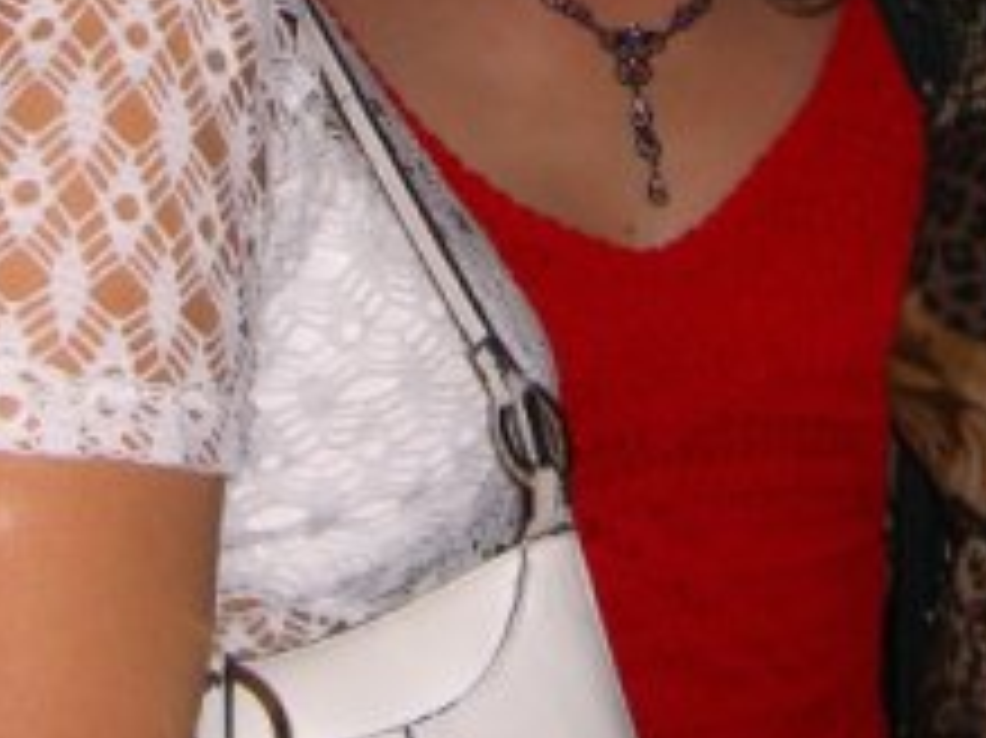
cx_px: 459
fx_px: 2961
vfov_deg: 13.6
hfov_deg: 18.9
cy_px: -266
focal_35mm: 104
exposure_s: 1/60
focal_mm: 7.9
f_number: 2.8
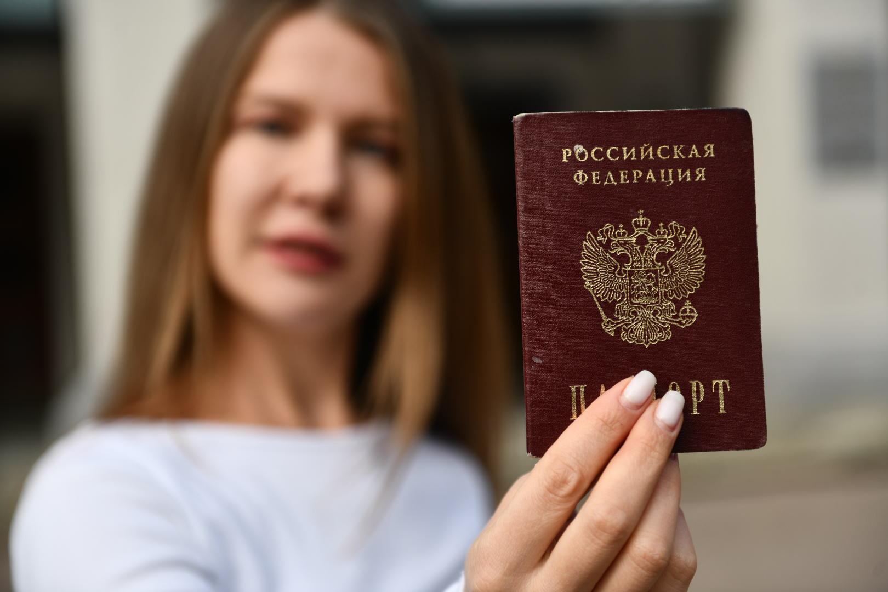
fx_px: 1727
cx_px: 444
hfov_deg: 28.8
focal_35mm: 70
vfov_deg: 19.5
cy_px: 296
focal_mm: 70
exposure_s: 1/800
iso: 100
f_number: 3.5
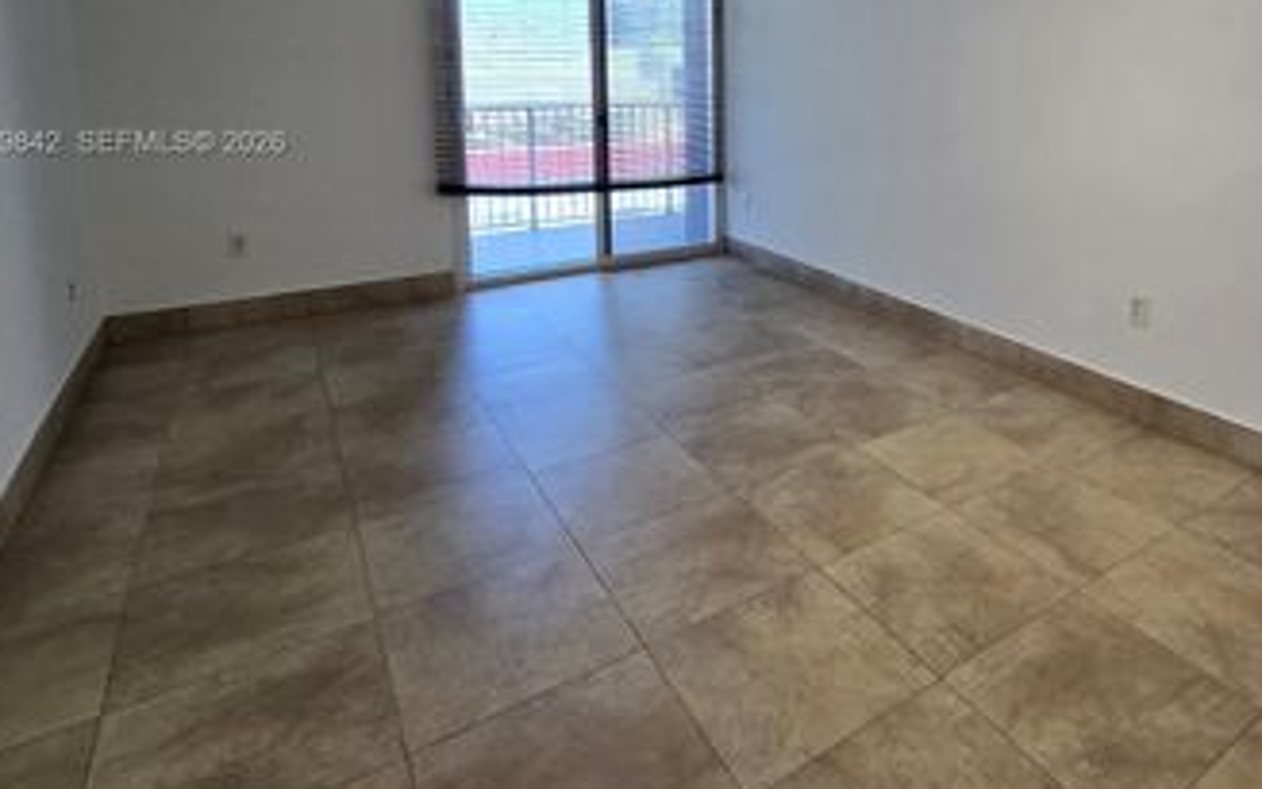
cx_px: 873
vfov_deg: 53.0
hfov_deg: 78.7
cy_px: 144
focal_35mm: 21
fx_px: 722
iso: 50
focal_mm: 2.2
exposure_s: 1/60
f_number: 2.2
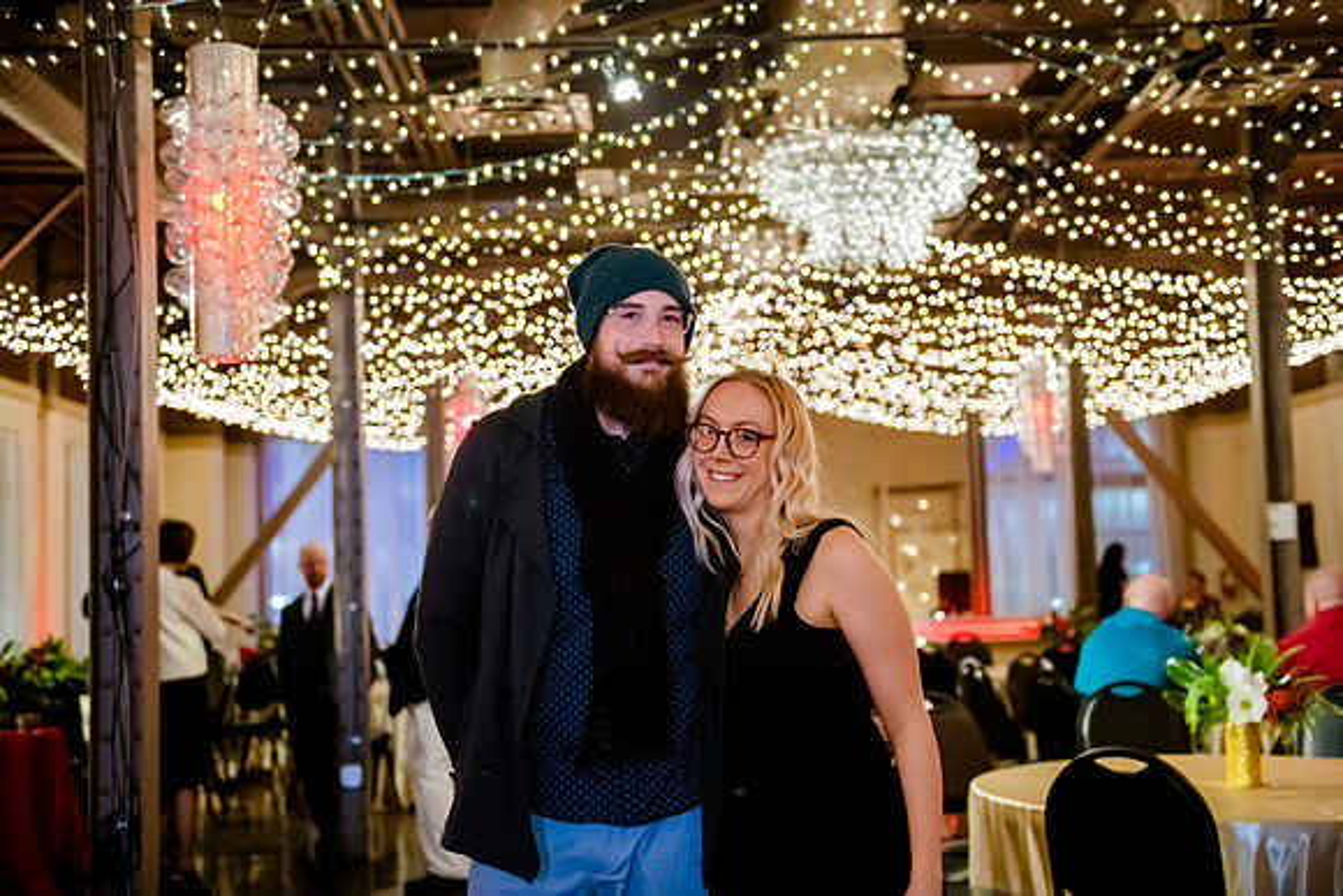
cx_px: 672
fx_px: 1866
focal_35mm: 50
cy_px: 448
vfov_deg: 27.0
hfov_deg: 39.6
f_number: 2.8
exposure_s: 1/80
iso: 3200
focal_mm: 50
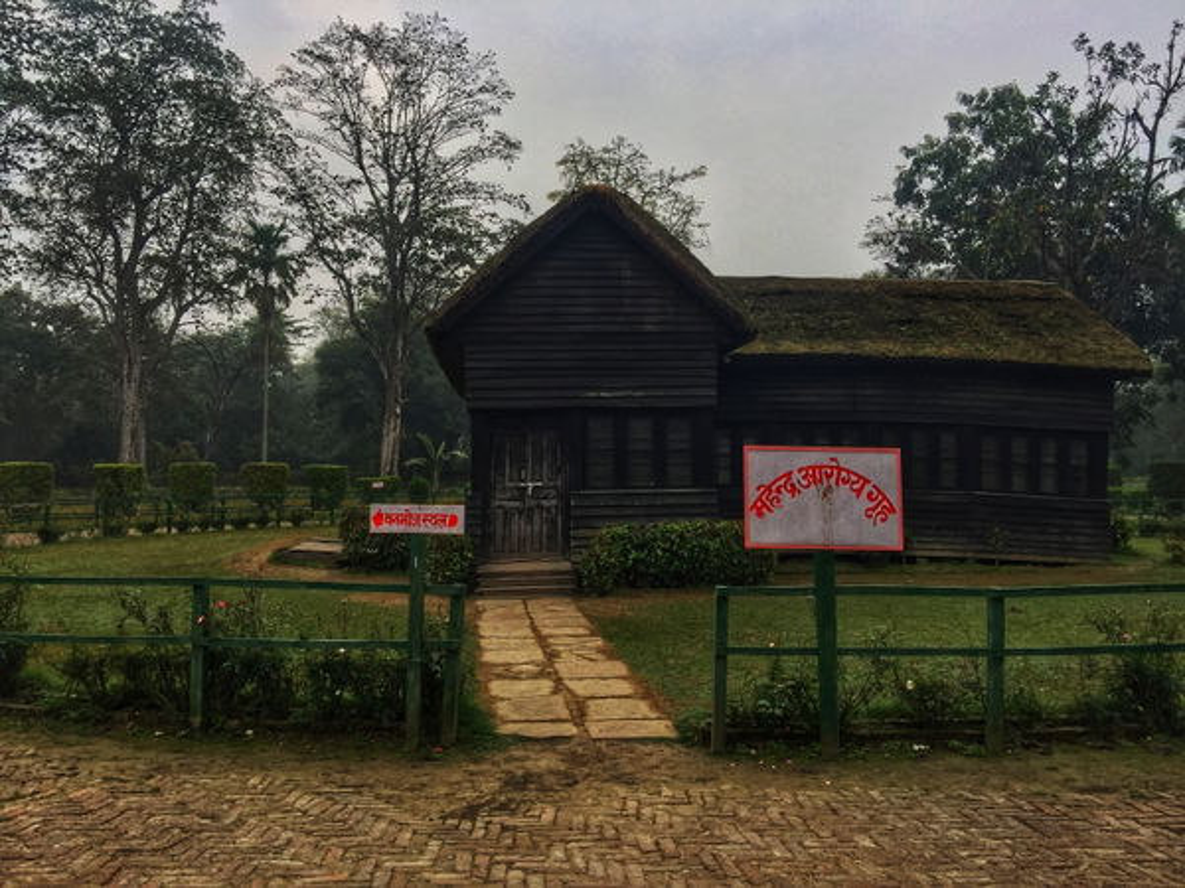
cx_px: 592
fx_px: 993
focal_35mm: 29
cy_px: 444
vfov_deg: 48.2
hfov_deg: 61.7
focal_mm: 4.15
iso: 32
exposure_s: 1/309
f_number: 2.2
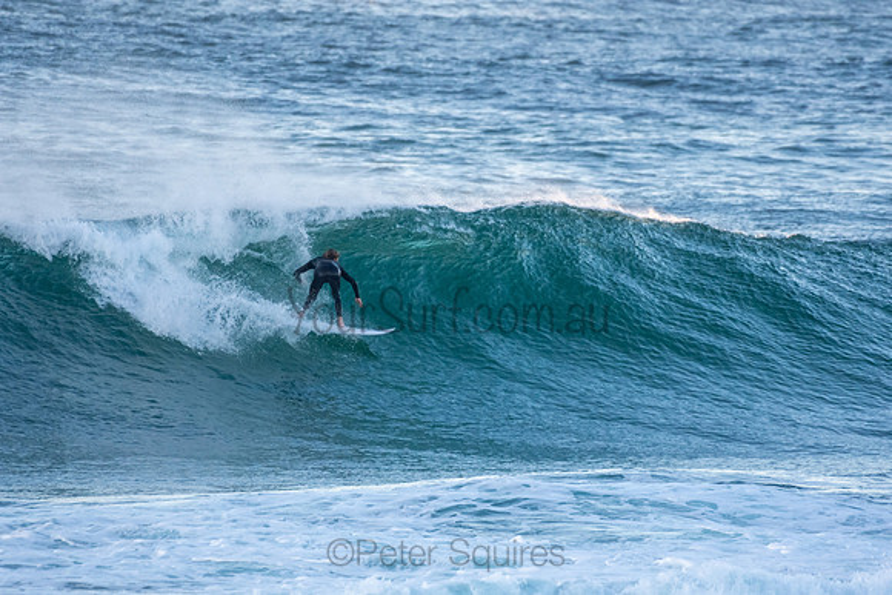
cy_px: 298
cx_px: 446
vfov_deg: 1.8
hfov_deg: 2.7
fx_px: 18587
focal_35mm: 750
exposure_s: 1/1250
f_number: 5.6
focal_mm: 500
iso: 1400
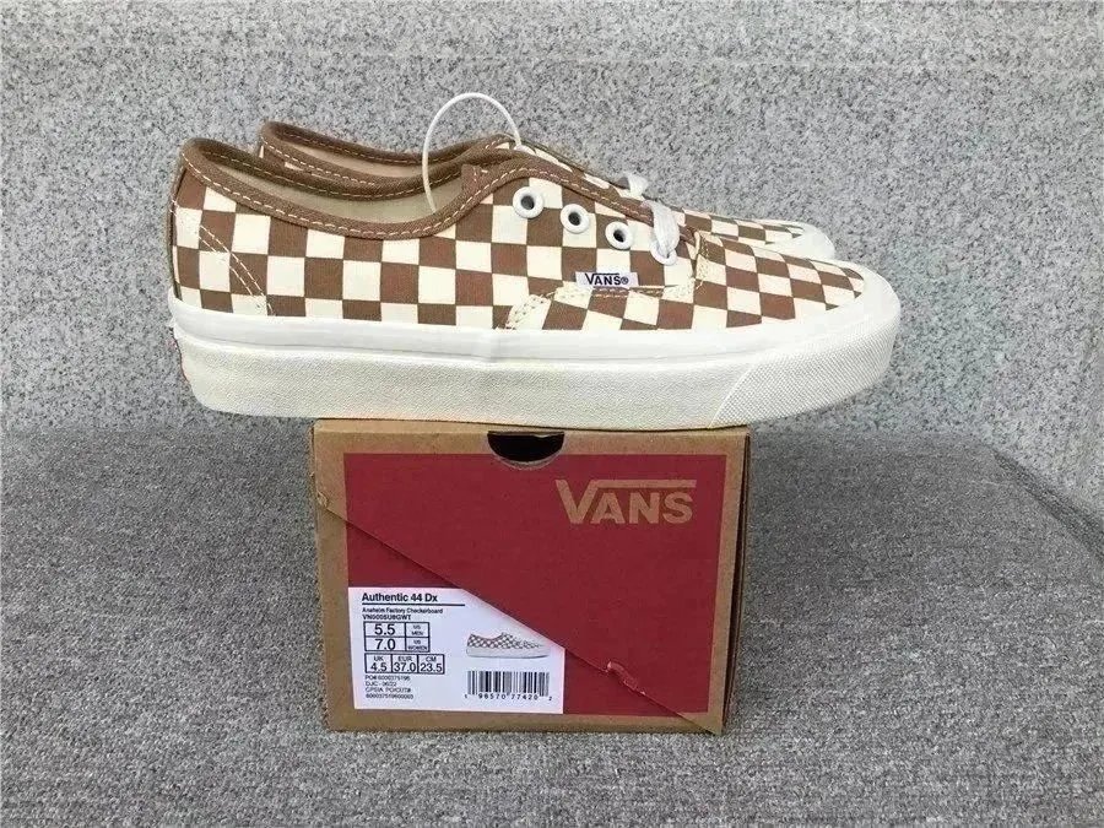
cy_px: 414
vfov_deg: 45.4
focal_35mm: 31
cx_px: 552
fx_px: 989
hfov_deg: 58.4
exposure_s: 1/130
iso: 25
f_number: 2.4
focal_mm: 3.3
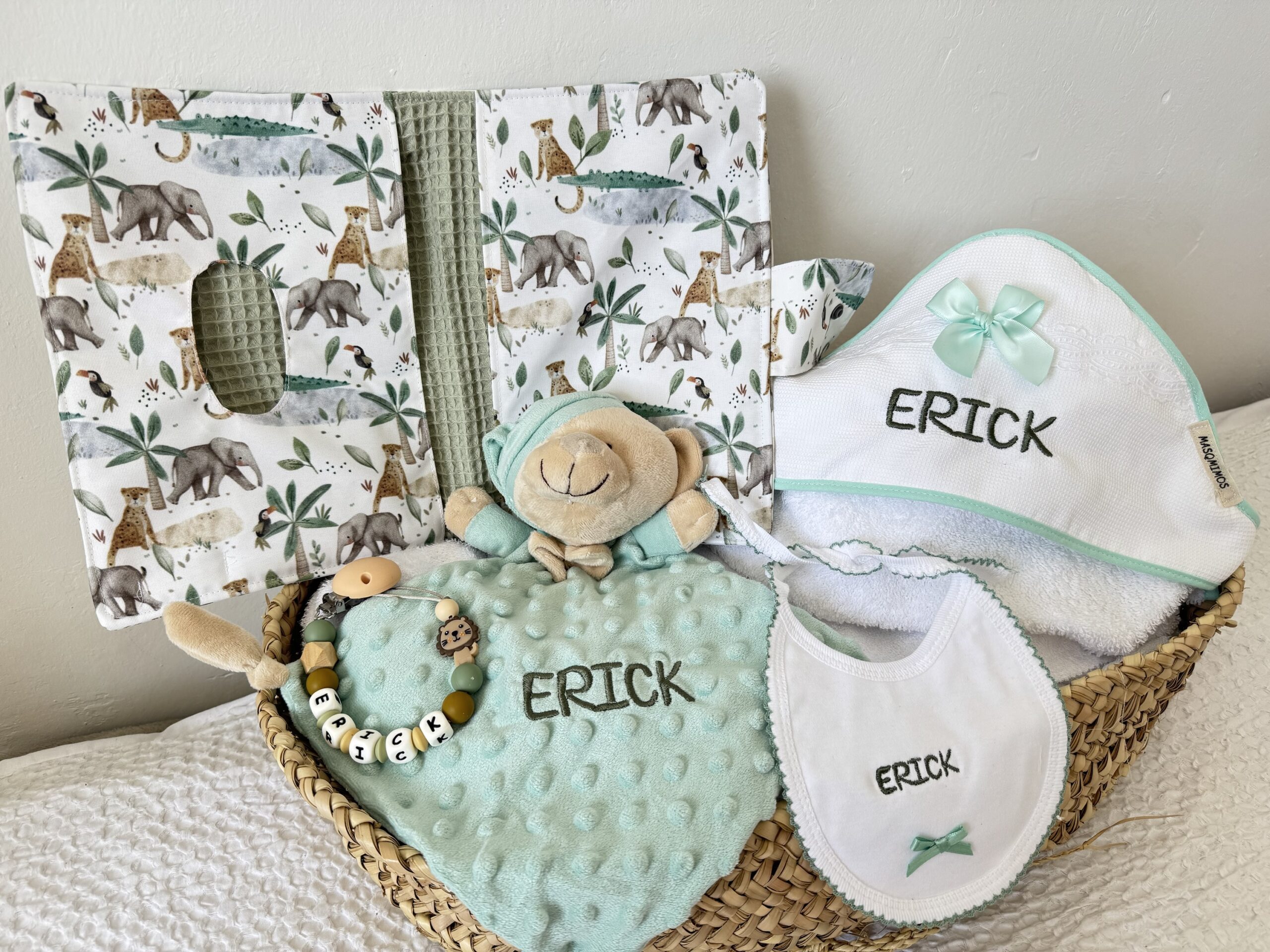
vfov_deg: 56.8
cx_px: 635
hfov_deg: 71.6
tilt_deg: -35.9
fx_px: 881
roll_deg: +2.0
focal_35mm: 24
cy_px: 476
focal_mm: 6.76
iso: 100
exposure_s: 1/121
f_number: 1.78
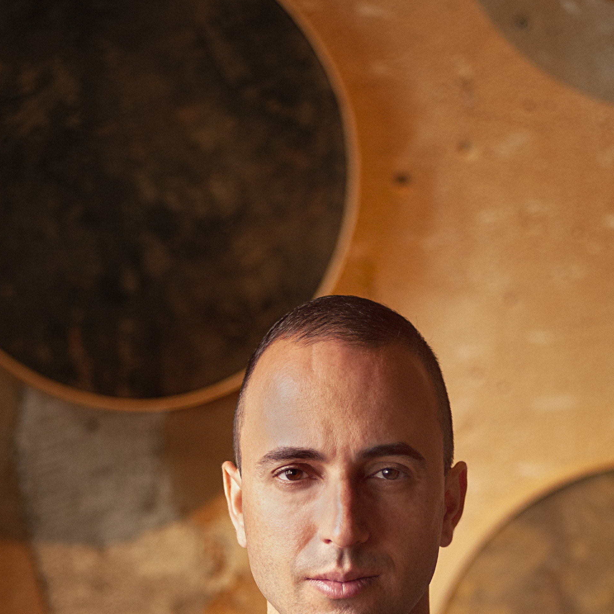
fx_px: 4194
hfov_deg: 8.4
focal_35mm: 209
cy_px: 670
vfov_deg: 8.3
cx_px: 329
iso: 800
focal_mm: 112
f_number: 2.8
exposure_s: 1/250
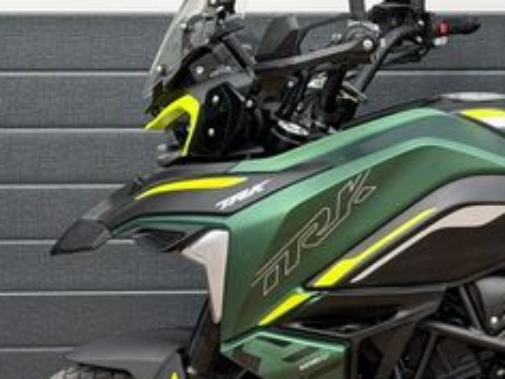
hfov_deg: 14.7
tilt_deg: -8.1
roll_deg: +0.2
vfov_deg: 11.4
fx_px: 1897
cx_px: 603
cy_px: 236
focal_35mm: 130
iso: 64
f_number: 1.78
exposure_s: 1/687
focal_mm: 6.76
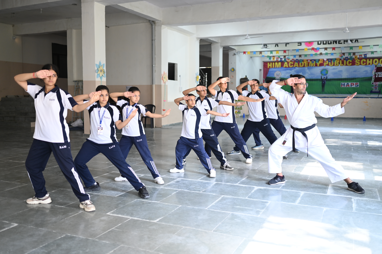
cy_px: 127
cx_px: 191
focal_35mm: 35
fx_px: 371
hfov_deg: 54.5
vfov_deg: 37.8
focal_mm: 35
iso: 500
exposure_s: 1/160
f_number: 1.8
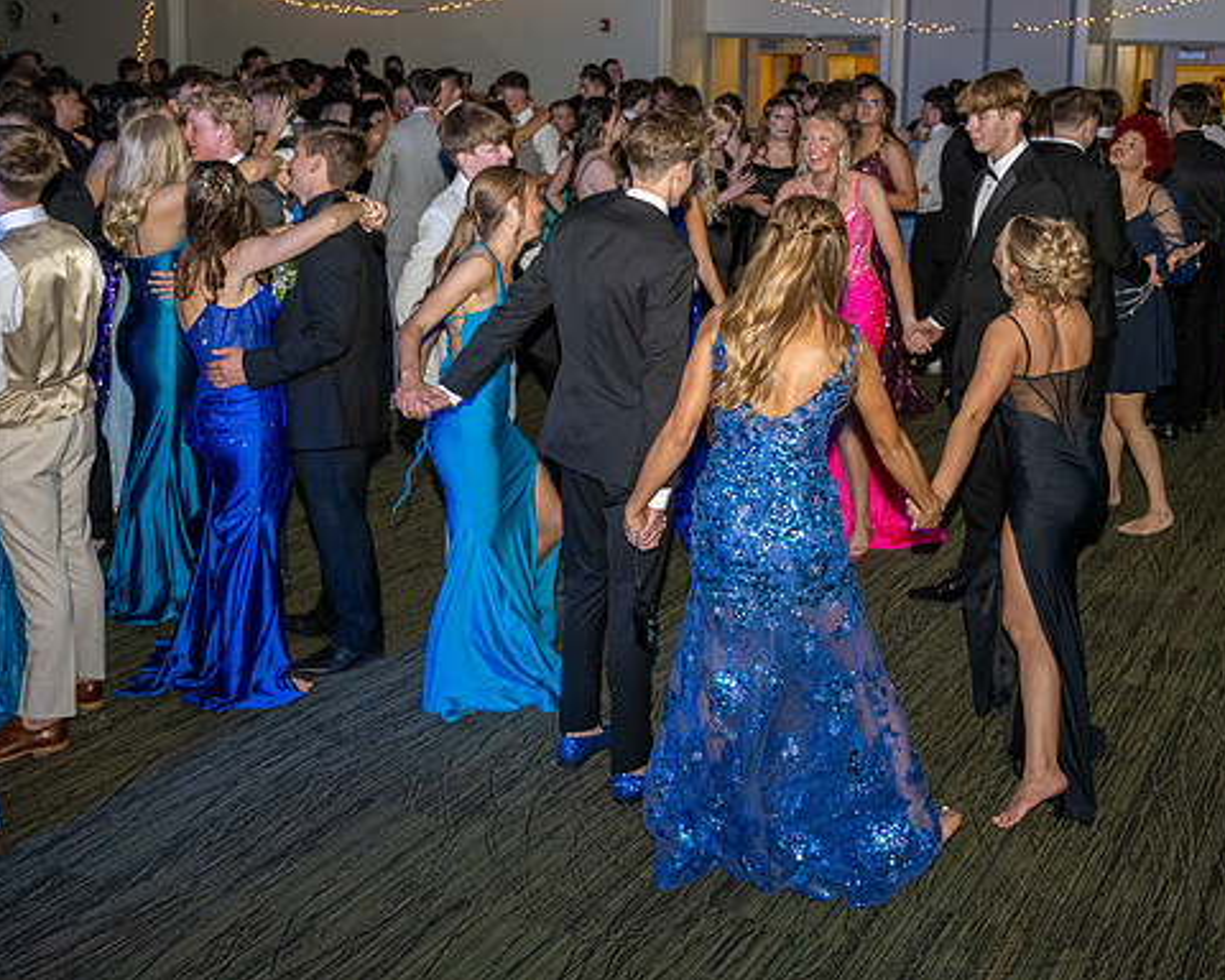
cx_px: 738
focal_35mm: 41
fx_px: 1486
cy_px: 272
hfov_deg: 44.5
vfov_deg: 35.8
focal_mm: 24
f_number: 4
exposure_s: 1/200
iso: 500
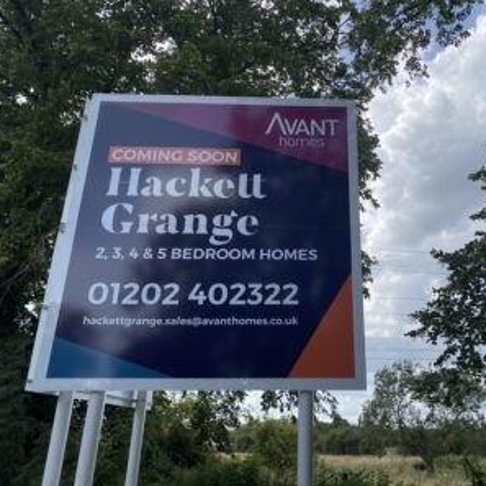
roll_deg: -1.9
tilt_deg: +21.0
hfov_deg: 51.7
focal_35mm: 31
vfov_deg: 52.5
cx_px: 317
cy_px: 244
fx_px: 492
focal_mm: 4.25
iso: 32
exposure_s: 1/2183
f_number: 1.8
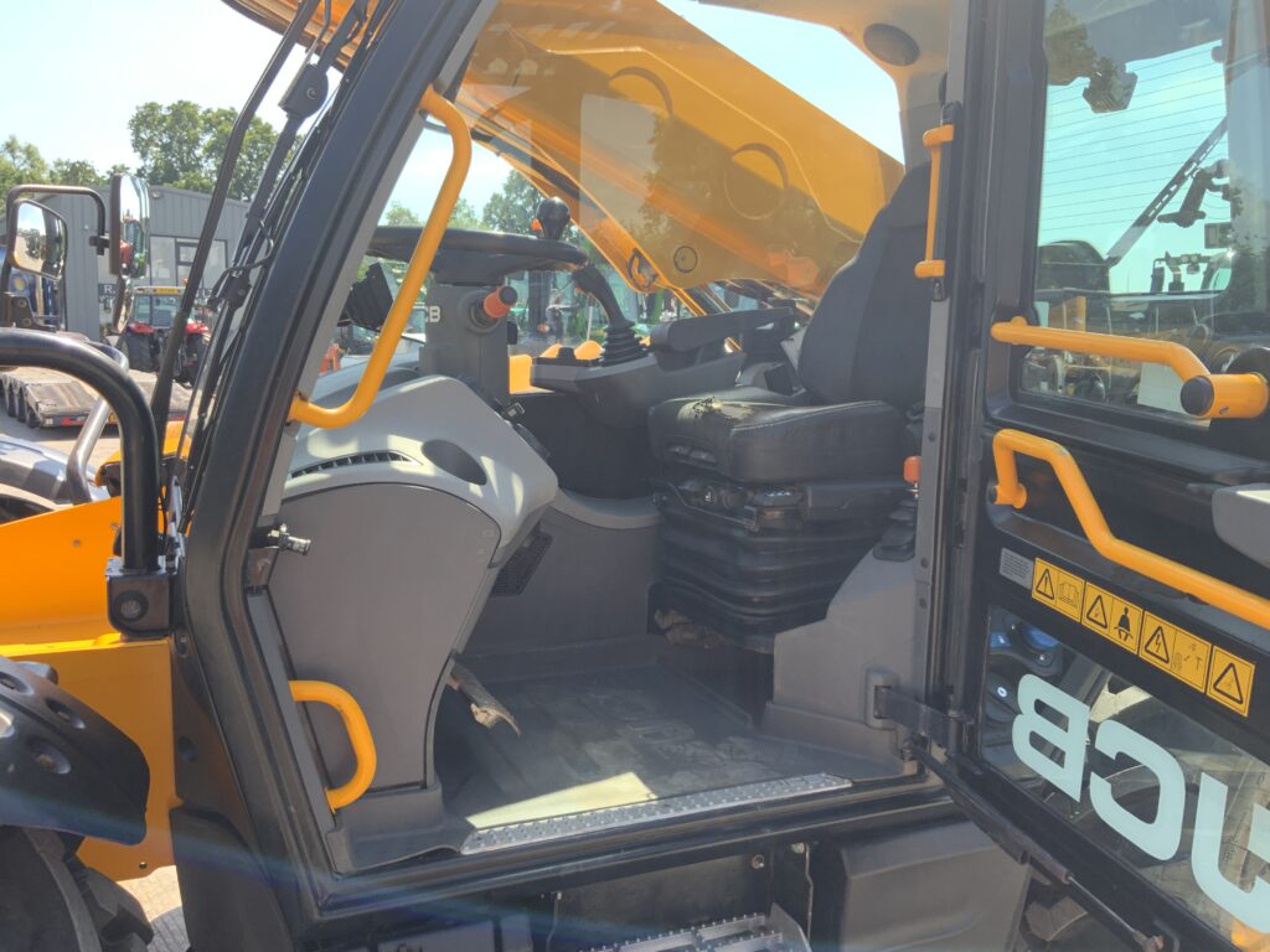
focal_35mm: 29
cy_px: 476
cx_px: 635
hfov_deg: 61.7
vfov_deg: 48.2
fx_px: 1064
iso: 16
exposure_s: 1/280
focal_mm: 3
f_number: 1.8
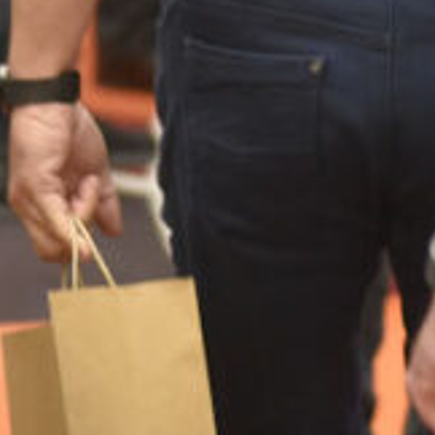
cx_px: 231
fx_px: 7649
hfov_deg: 3.3
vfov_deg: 3.2
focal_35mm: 538
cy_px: -322
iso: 3600
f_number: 2.8
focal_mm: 100
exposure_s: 1/125
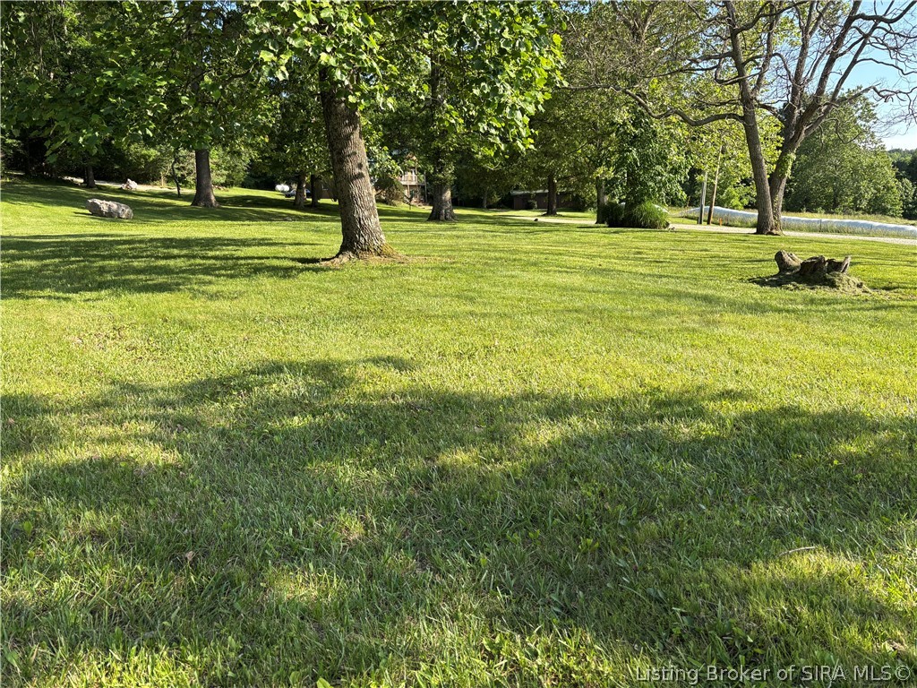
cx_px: 458
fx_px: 689
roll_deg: +4.5
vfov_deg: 53.1
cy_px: 344
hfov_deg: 67.3
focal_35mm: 26
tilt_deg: -10.0
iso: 50
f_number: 1.6
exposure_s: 1/910
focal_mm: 5.96
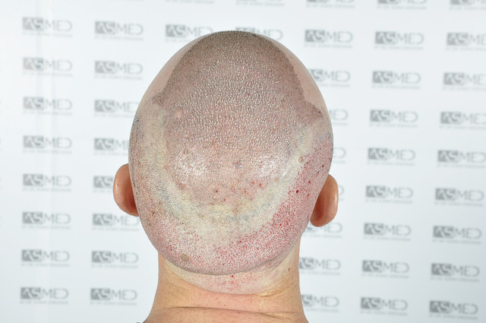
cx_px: 243
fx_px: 1335
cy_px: 162
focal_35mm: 99
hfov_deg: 20.6
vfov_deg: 13.8
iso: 200
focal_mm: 66
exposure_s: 1/160
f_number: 13
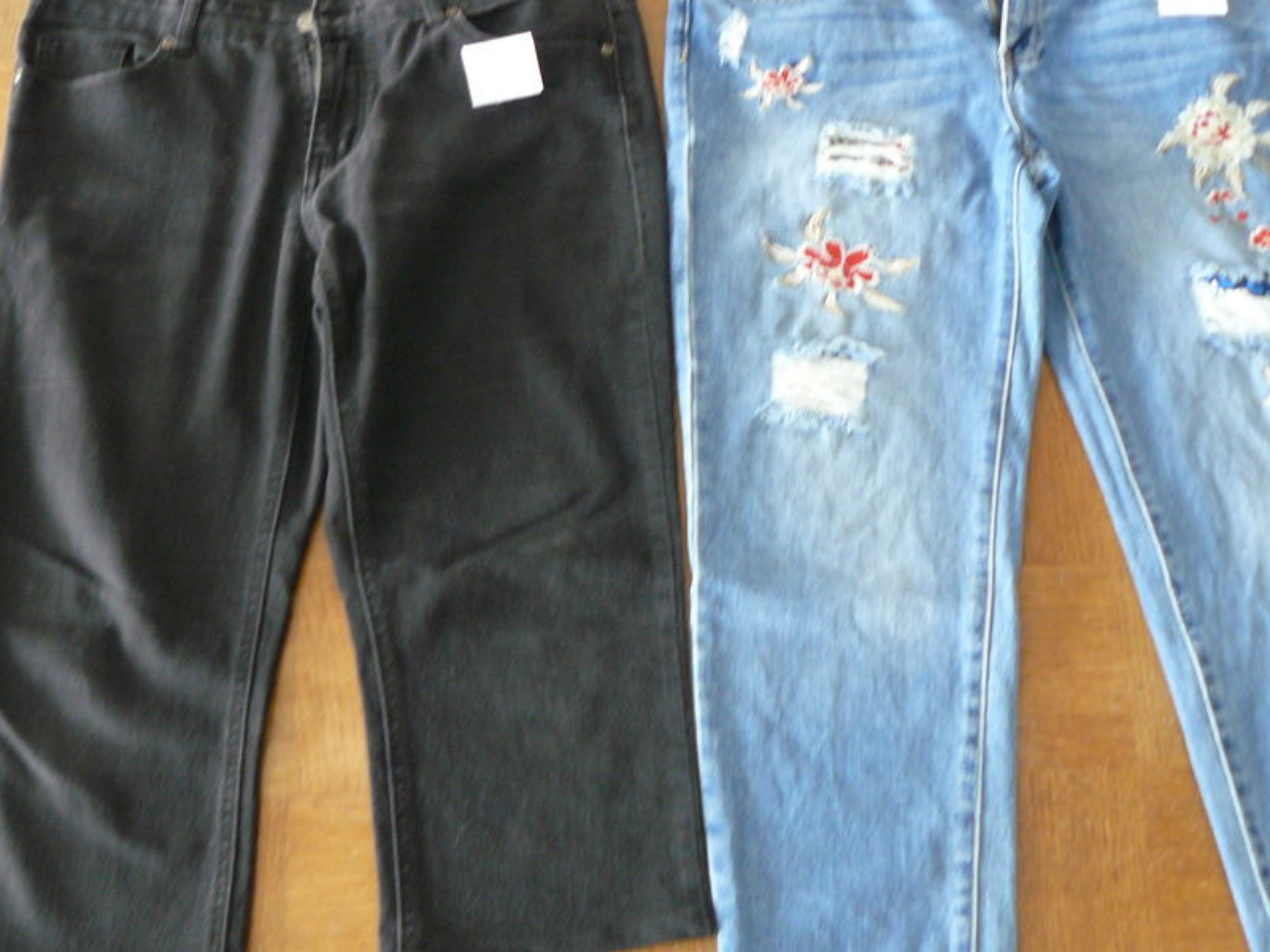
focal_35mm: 45
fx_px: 1651
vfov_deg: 32.2
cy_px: 457
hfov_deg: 42.0
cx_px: 703
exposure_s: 1/8
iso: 200
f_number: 2.8
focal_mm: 6
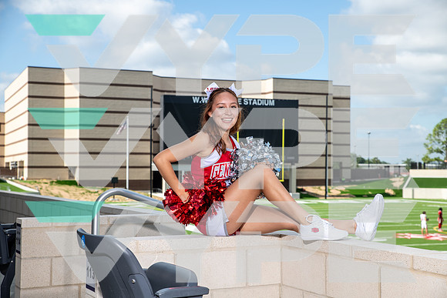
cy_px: 149
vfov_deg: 22.6
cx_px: 224
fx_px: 745
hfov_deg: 33.4
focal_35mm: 60
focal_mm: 60
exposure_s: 1/320
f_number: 7.1
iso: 100
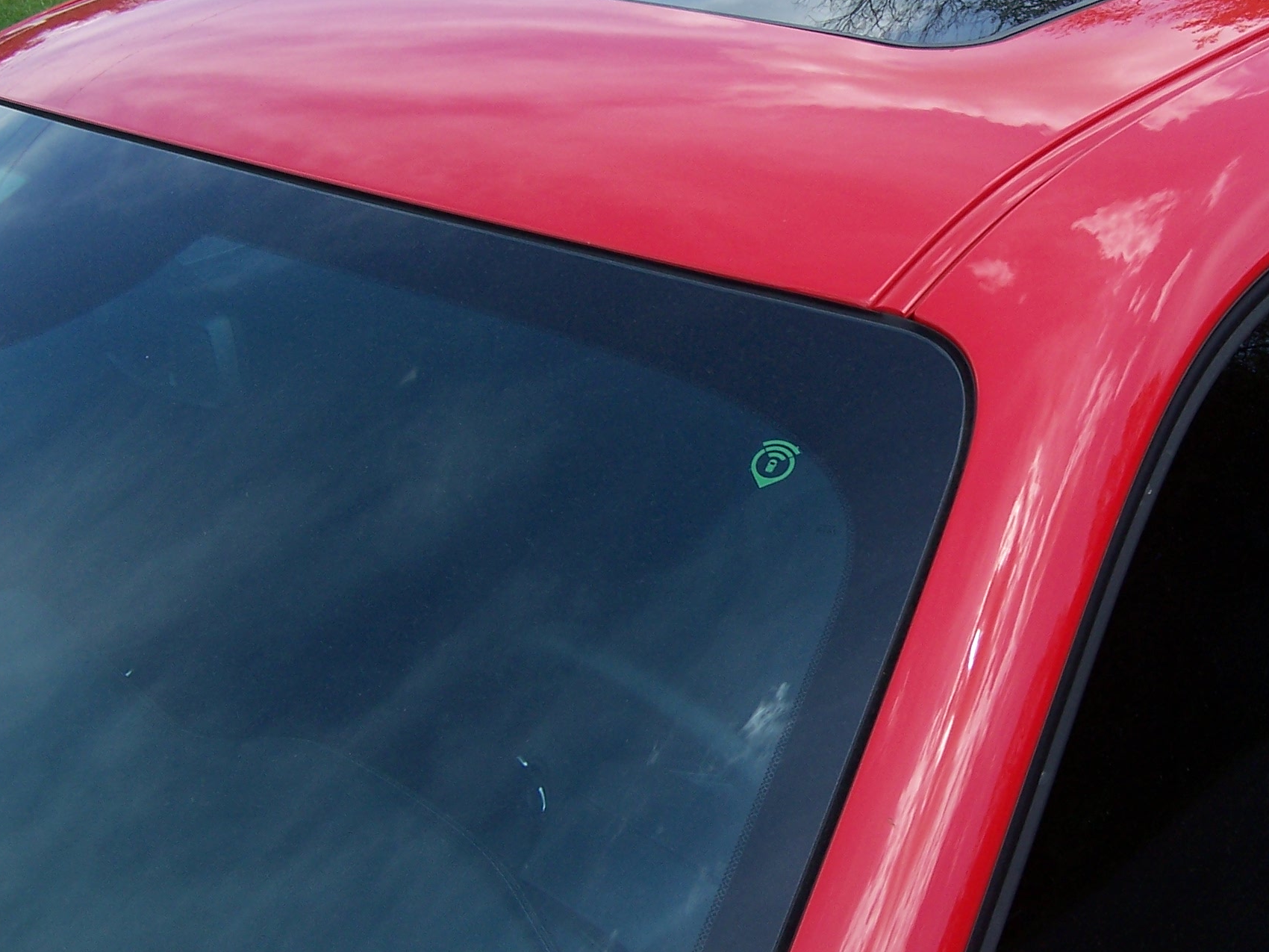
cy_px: 278
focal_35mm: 50
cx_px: 905
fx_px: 1833
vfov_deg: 28.8
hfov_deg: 37.5
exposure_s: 1/500
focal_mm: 5.5
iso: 80
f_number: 3.4
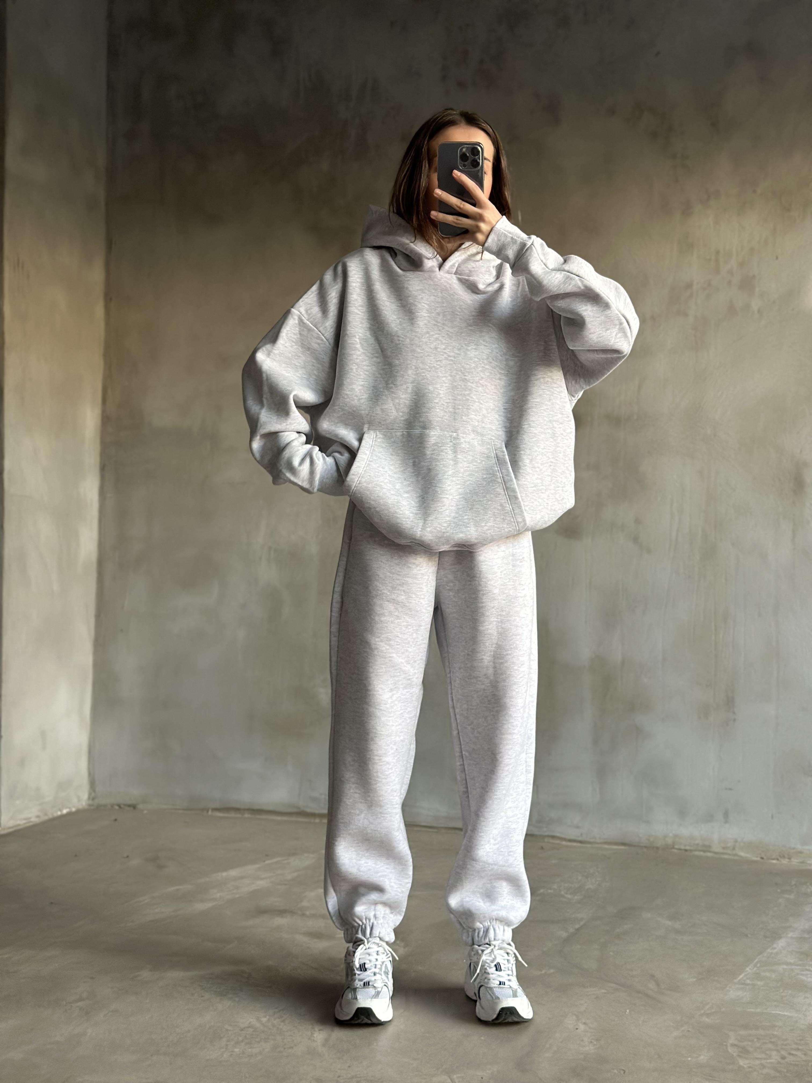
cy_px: 542
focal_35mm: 48
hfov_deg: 30.3
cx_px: 406
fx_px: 1501
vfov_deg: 39.7
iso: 250
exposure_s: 1/60
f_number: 1.78
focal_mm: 6.86
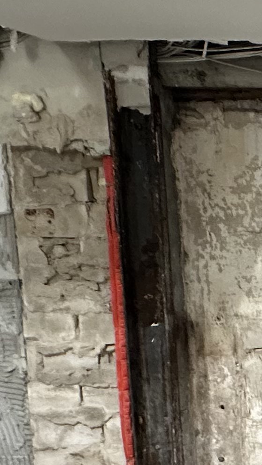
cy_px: 285
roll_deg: +0.5
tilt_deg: -6.2
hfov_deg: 14.5
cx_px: 586
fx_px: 766
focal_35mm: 62
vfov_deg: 33.7
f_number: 2.2
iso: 640
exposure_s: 1/50
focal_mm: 2.22
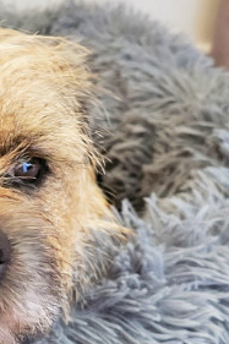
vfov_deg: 25.9
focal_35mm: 77
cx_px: -47
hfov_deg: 16.9
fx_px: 736
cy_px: 277
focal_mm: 5.4
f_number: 1.8
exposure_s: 1/30
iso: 640
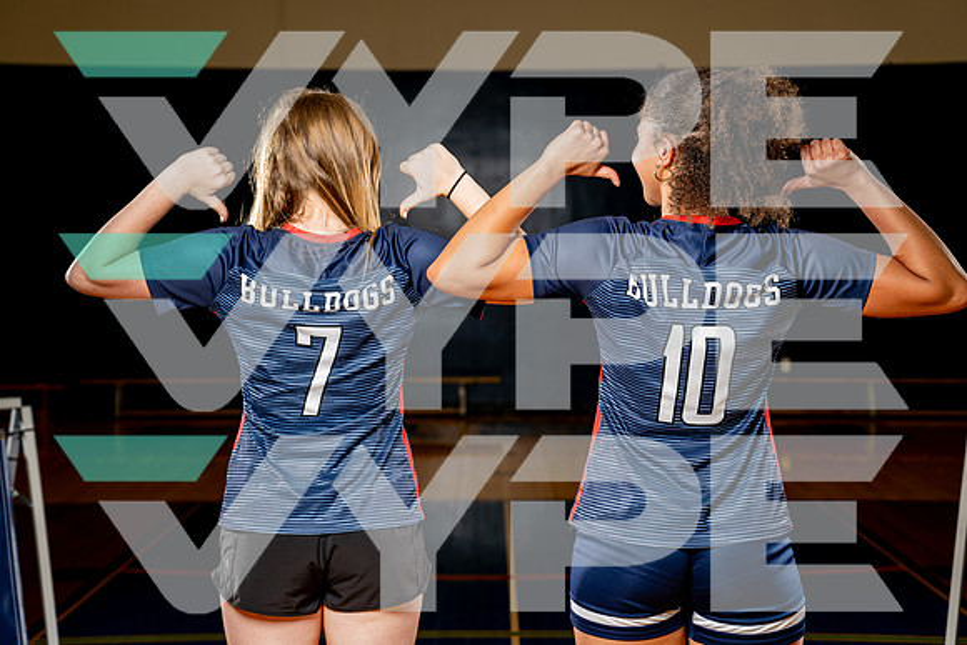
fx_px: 1822
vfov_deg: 20.1
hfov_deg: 29.7
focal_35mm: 68
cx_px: 484
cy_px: 322
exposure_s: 1/250
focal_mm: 67
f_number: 4
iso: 100
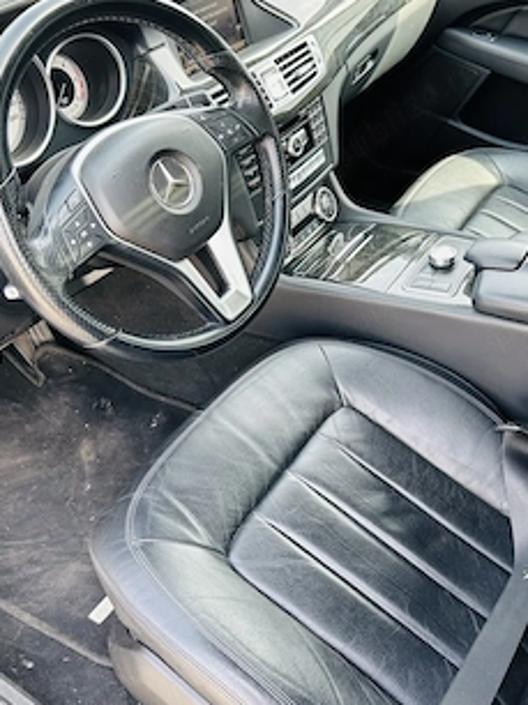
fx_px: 692
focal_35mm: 34
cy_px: 329
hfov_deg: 41.5
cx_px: 323
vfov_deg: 54.0
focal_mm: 5.7
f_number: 1.5
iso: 80
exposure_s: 1/121
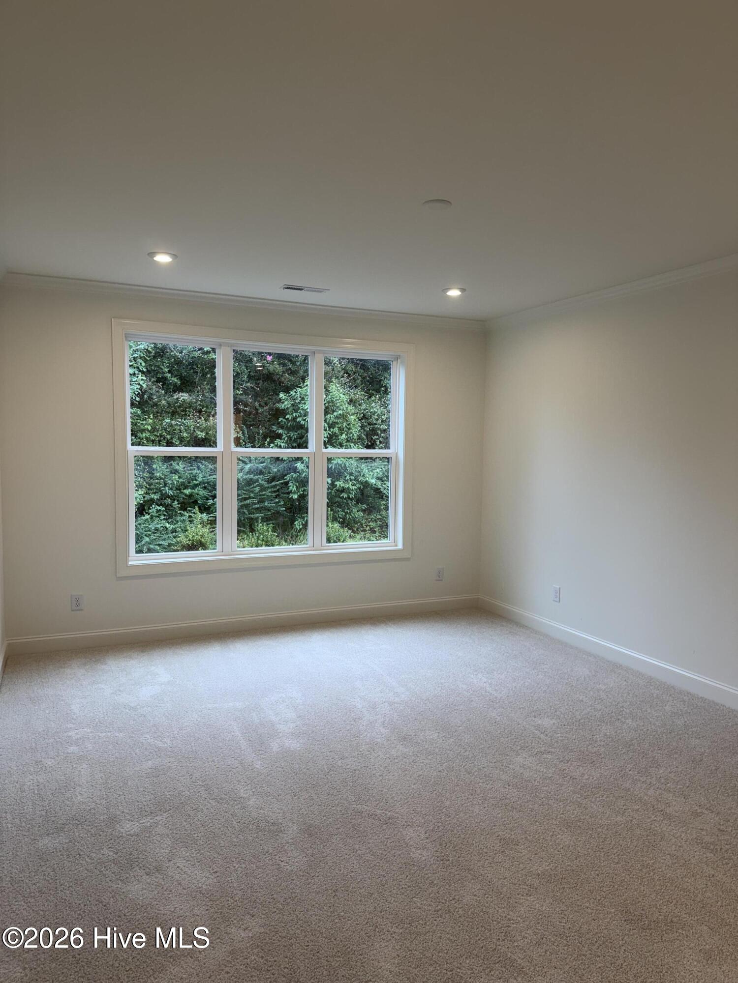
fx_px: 682
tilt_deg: -3.9
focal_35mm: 24
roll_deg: -0.8
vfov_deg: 71.6
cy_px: 492
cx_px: 369
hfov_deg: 56.8
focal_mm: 6.76
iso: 80
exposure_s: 1/120
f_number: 1.78
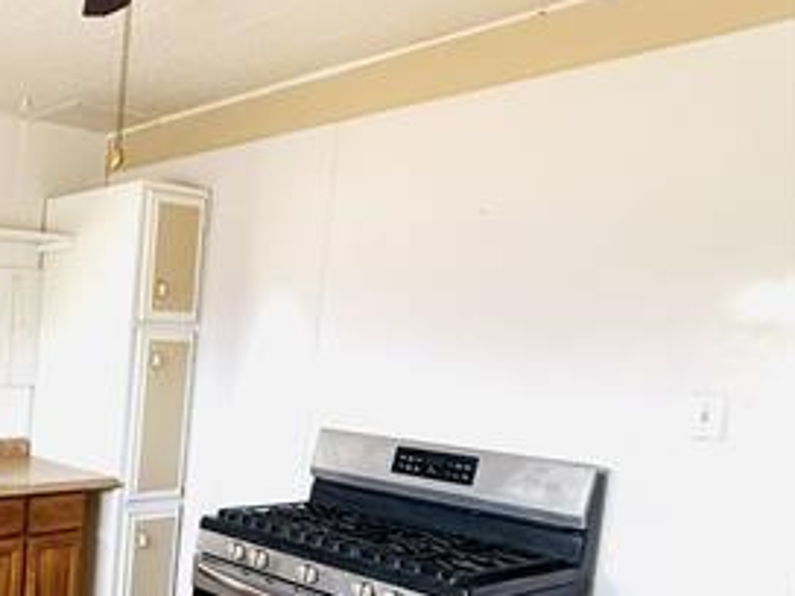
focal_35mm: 33
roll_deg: -2.7
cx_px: -129
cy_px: 409
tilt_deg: -5.0
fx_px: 758
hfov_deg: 41.0
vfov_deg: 42.2
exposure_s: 1/99
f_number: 2.2
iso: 250
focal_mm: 2.22
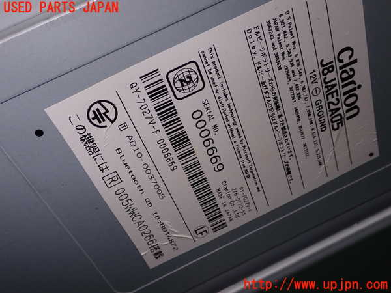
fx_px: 407
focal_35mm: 36
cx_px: 196
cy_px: 146
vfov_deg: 39.7
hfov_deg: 51.4
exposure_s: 1/40
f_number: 10
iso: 200
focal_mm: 6.37
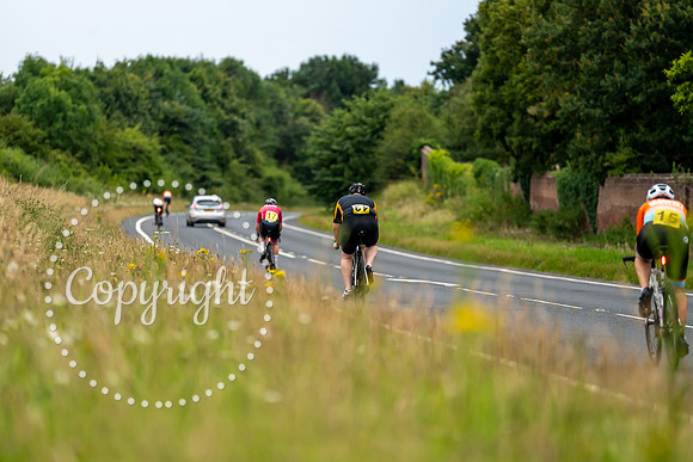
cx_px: 346
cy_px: 231
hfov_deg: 11.4
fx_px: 3466
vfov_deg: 7.6
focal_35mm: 180
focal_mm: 180
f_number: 2.8
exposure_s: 1/800
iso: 1000
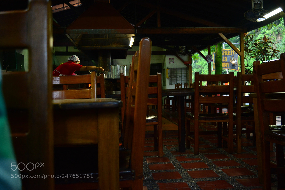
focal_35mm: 40
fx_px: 321
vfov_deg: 33.0
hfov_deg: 47.9
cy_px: 95
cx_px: 142
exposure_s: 1/50
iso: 640
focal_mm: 27
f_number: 4
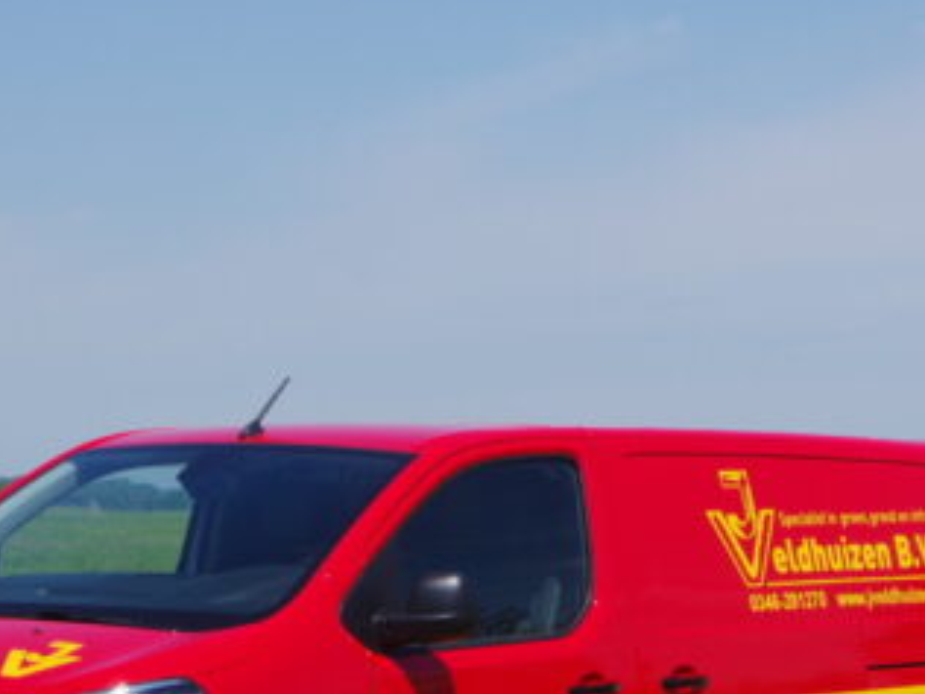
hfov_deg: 13.5
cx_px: 691
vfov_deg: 10.1
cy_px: 654
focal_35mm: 146
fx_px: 3901
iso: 200
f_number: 9
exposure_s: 1/400
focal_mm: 40
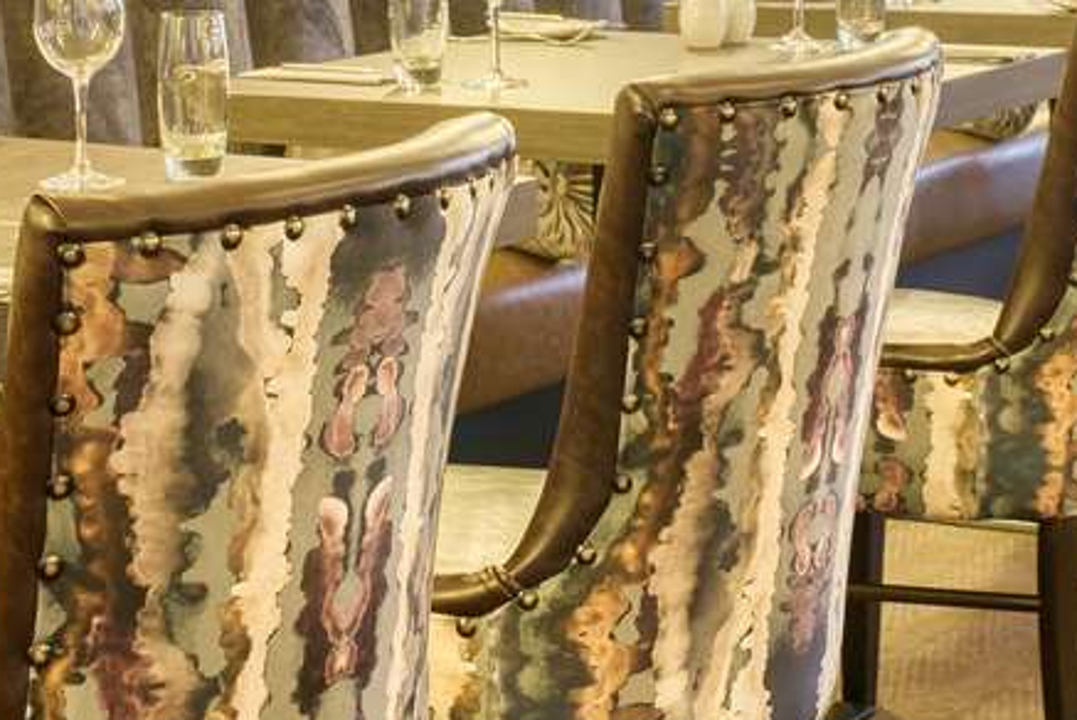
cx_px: 790
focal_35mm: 120
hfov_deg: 17.0
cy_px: -227
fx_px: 3592
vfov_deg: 11.1
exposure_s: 1/40
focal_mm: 35
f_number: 8
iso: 800
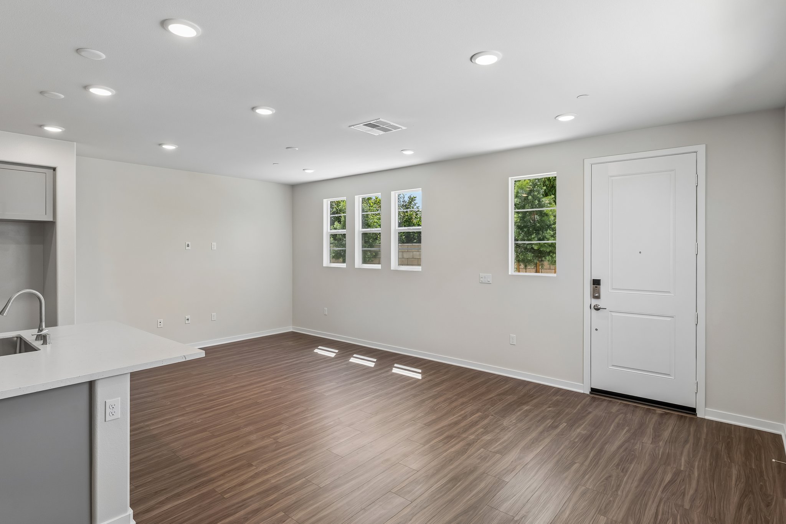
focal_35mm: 18
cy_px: 262
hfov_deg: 88.4
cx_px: 393
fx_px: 404
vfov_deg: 65.9
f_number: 8
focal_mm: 18.5
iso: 250
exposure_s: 1/60
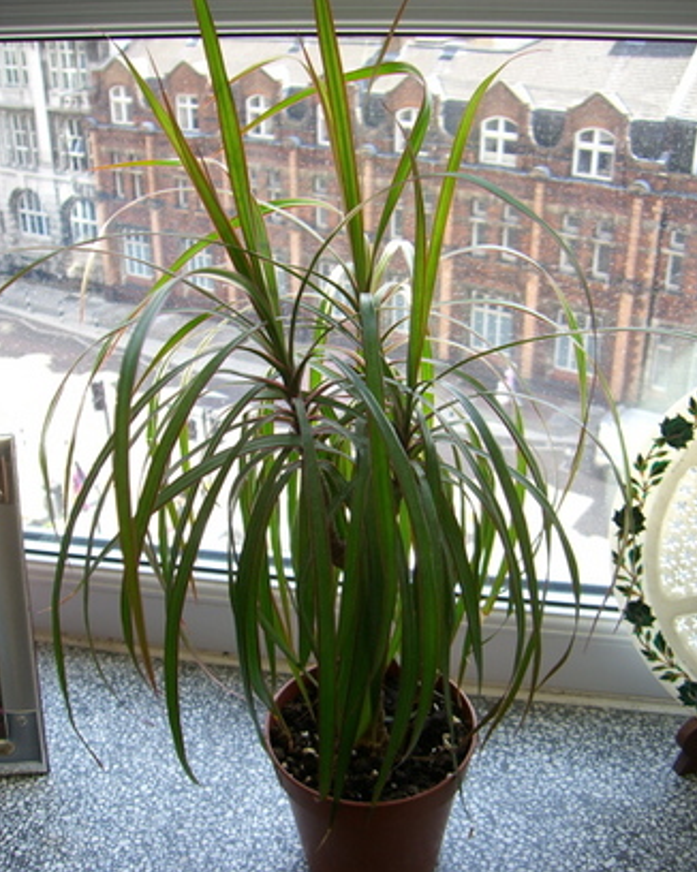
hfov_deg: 37.3
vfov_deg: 45.8
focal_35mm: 40
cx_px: 348
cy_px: 438
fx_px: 1032
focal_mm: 6.2
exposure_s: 1/125
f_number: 2.7
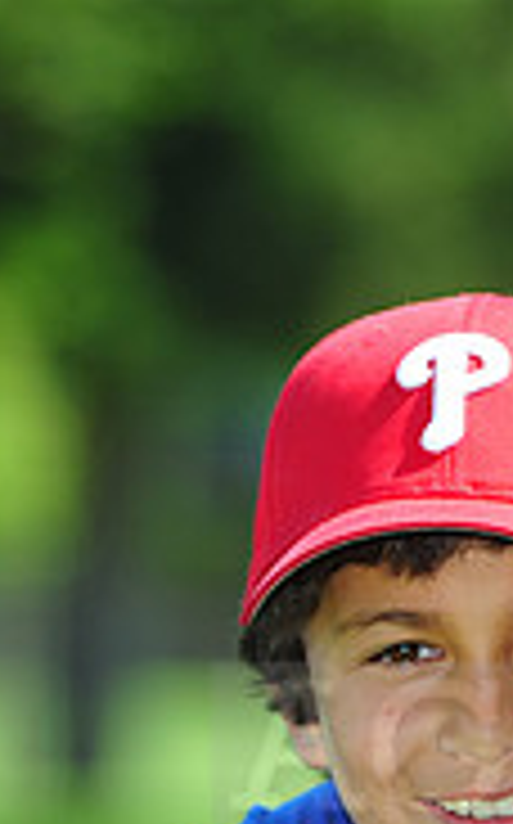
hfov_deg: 2.0
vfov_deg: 3.3
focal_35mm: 647
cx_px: 968
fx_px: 14507
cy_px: 720
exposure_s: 1/400
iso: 200
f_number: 5.6
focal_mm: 200
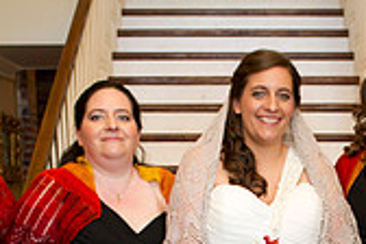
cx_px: 272
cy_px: 370
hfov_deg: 24.2
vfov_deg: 15.2
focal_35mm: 83
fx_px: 844
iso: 800
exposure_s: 1/60
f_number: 4.5
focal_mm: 24
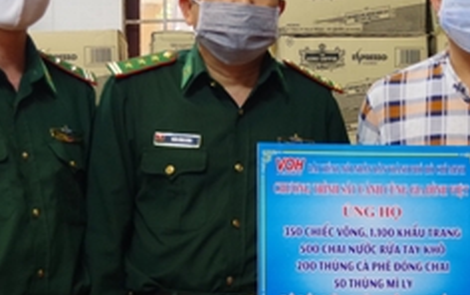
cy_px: 176
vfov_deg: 11.3
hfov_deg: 17.9
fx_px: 1487
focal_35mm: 116
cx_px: 275
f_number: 4
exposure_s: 1/50
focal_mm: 28
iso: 1600
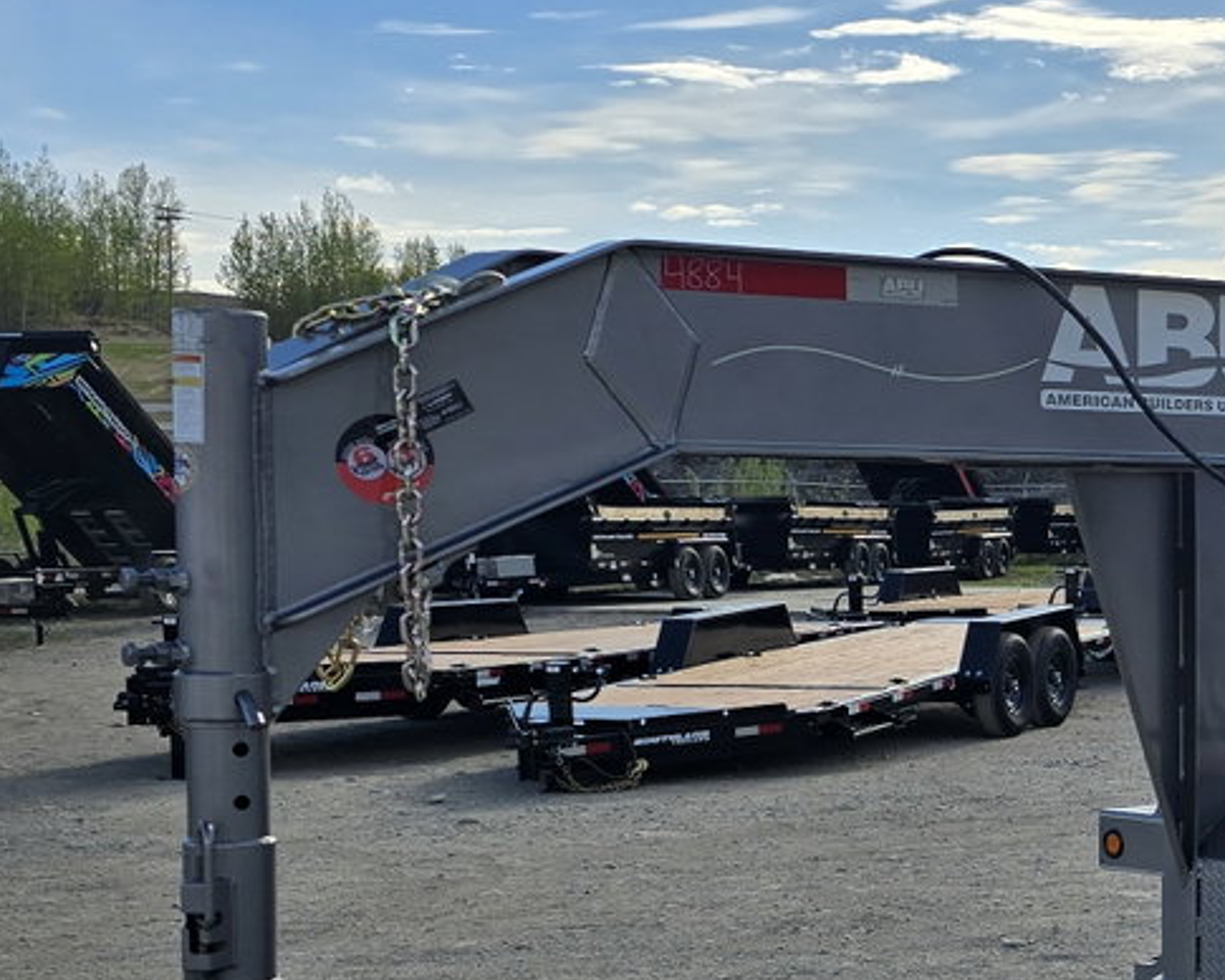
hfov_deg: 22.8
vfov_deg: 20.6
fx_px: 2683
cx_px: 1606
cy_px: 695
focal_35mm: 74
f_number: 1.7
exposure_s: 1/1983
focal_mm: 6.3
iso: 12
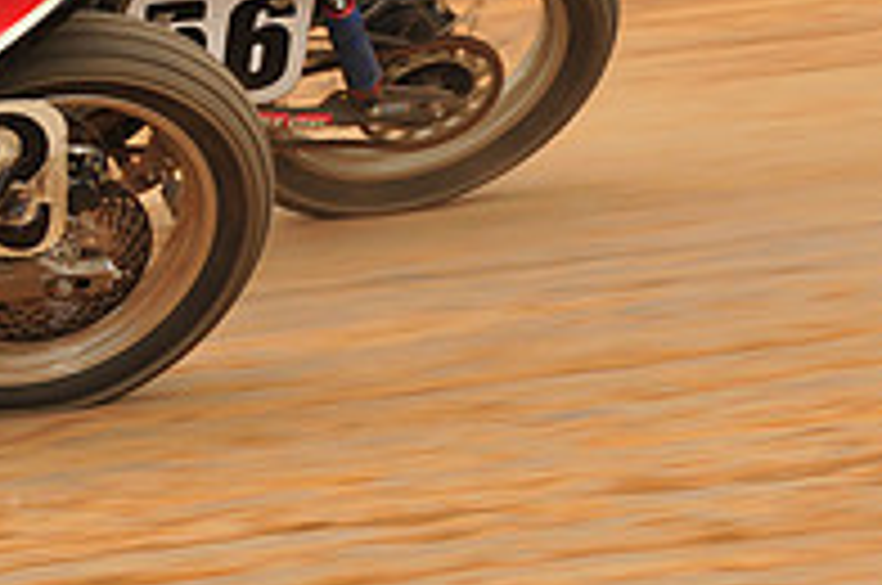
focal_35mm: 370
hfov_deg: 5.6
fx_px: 9050
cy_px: -63
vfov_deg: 3.7
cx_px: -194
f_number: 10
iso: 800
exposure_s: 1/400
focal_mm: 125
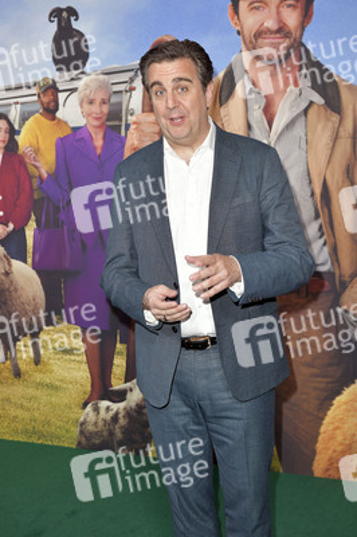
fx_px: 715
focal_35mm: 48
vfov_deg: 41.1
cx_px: 178
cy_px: 268
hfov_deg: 28.0
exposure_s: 1/200
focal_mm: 48
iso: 1600
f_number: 5.6
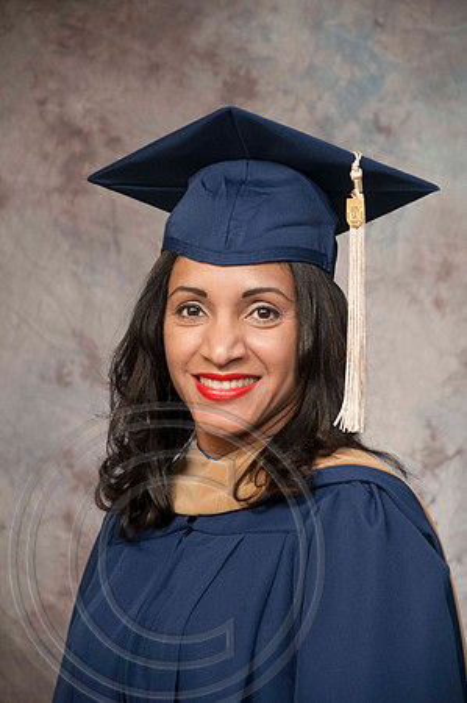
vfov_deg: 13.7
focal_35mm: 150
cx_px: 234
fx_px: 2925
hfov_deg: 9.1
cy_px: 352
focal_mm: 100
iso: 200
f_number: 5.6
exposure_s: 1/125
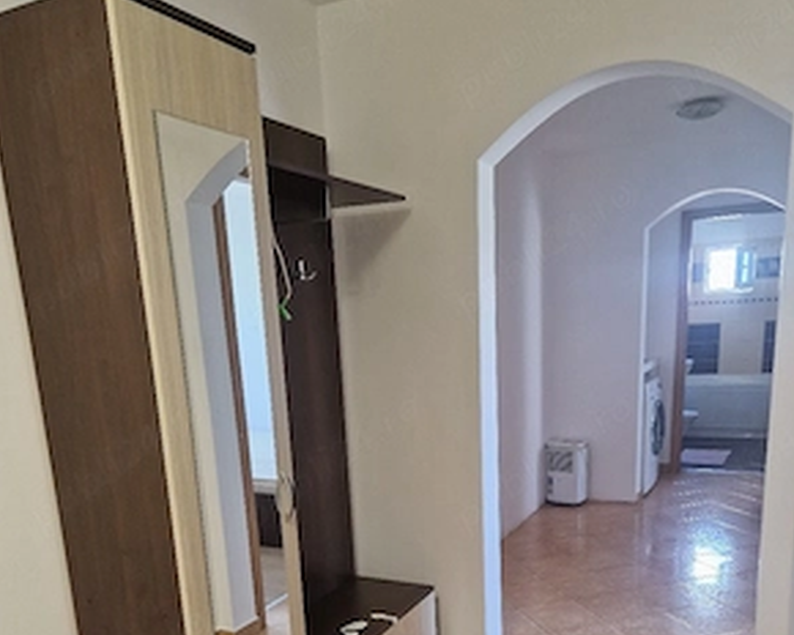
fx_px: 728
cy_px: 495
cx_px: 386
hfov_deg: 57.2
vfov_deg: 45.1
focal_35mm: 31
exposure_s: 1/100
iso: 640
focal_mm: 5.4
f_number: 1.8
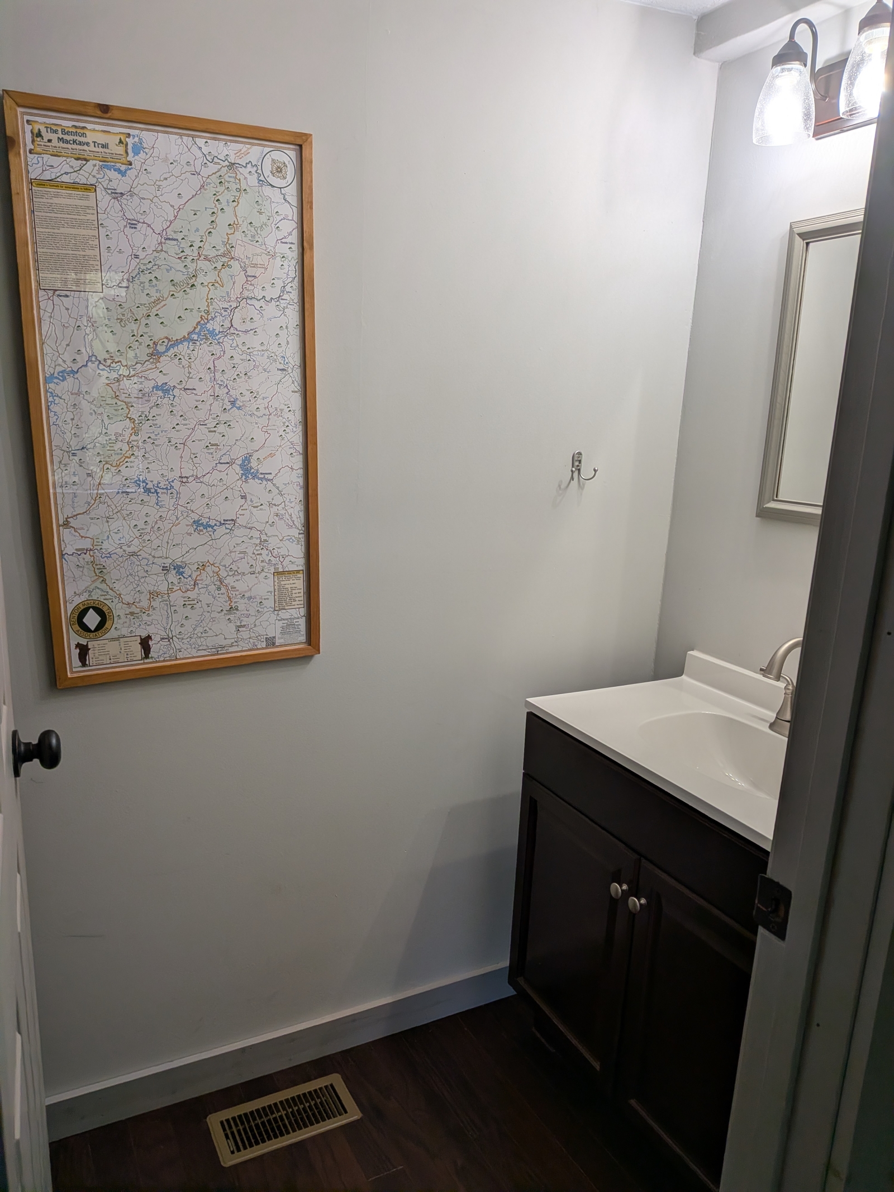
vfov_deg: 71.6
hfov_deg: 56.8
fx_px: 826
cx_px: 447
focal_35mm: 24
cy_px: 596
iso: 48
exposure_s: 1/60
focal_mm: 4.53
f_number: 1.7
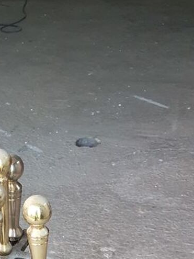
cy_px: 339
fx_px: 523
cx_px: -4
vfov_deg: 24.2
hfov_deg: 20.3
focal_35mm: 70
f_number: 2.4
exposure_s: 1/100
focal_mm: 4.3
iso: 250
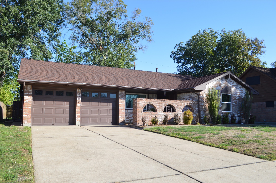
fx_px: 230
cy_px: 92
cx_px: 138
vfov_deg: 43.5
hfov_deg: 62.0
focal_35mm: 30
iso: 100
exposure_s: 1/200
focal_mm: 20
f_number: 6.3
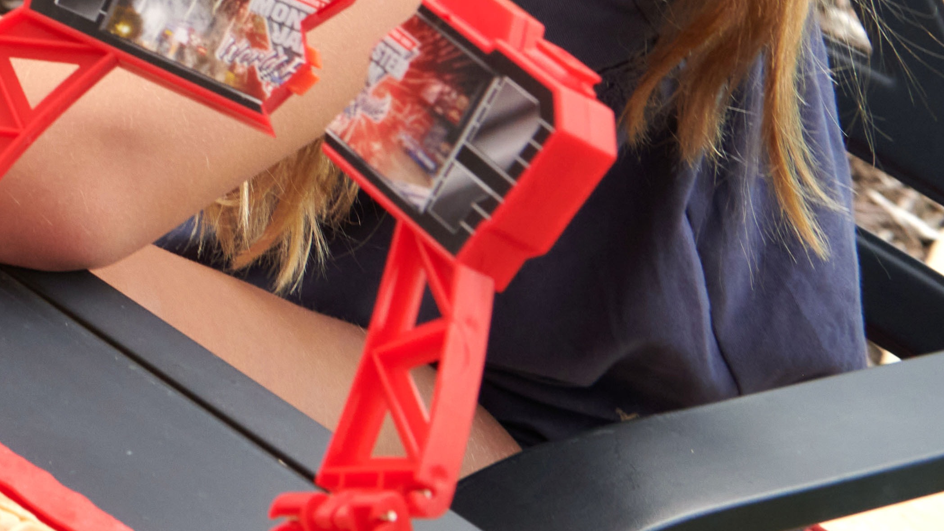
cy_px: -693
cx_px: -816
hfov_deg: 12.4
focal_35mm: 157
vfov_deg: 7.3
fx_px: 3930
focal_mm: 38
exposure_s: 1/500
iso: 500
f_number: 8
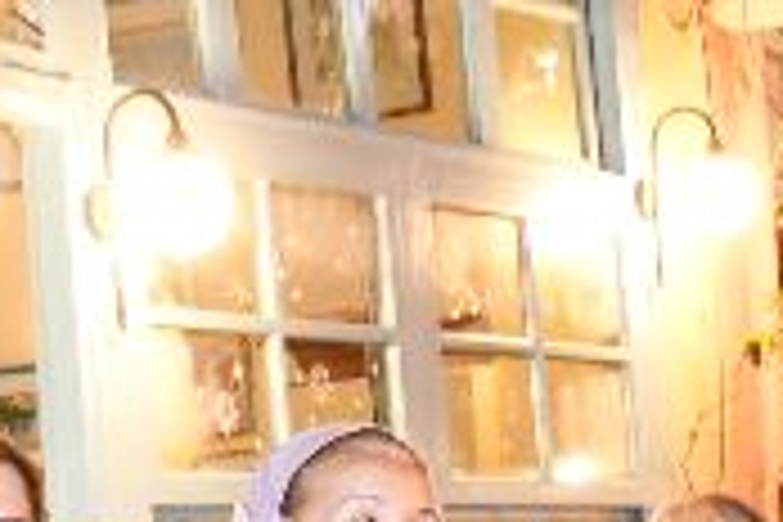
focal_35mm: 159
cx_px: 414
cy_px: 385
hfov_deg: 12.9
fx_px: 3458
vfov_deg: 8.6
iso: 4000
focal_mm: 18
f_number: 3.5
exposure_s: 1/60
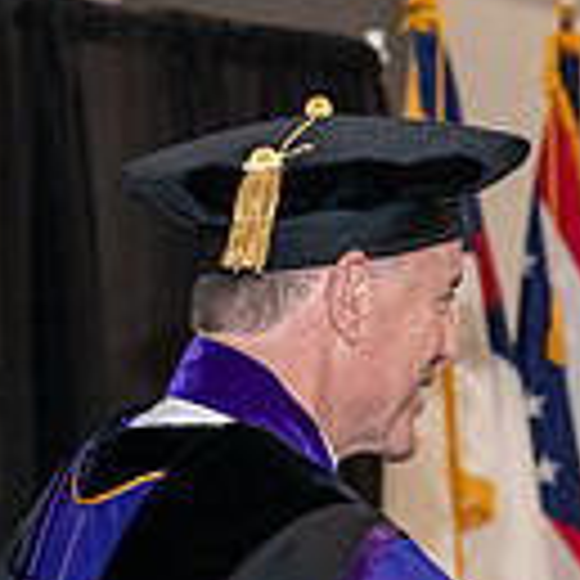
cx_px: 562
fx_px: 5080
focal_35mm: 268
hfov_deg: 6.5
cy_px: 654
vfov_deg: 6.5
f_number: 5
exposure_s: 1/200
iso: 2500
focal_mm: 70
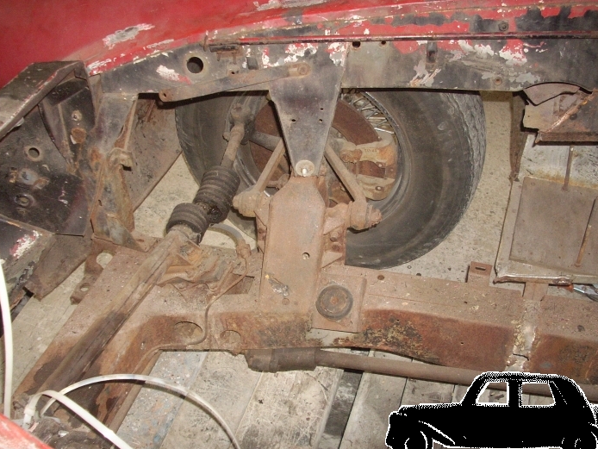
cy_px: 236
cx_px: 307
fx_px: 691
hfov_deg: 46.8
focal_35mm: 40
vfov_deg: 36.0
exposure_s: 1/60
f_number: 2.8
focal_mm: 6.2
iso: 259
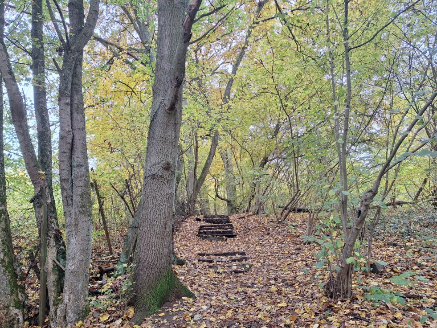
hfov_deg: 71.6
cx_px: 213
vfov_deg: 56.8
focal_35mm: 24
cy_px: 169
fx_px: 303
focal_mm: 5.54
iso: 64
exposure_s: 1/120
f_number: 1.8
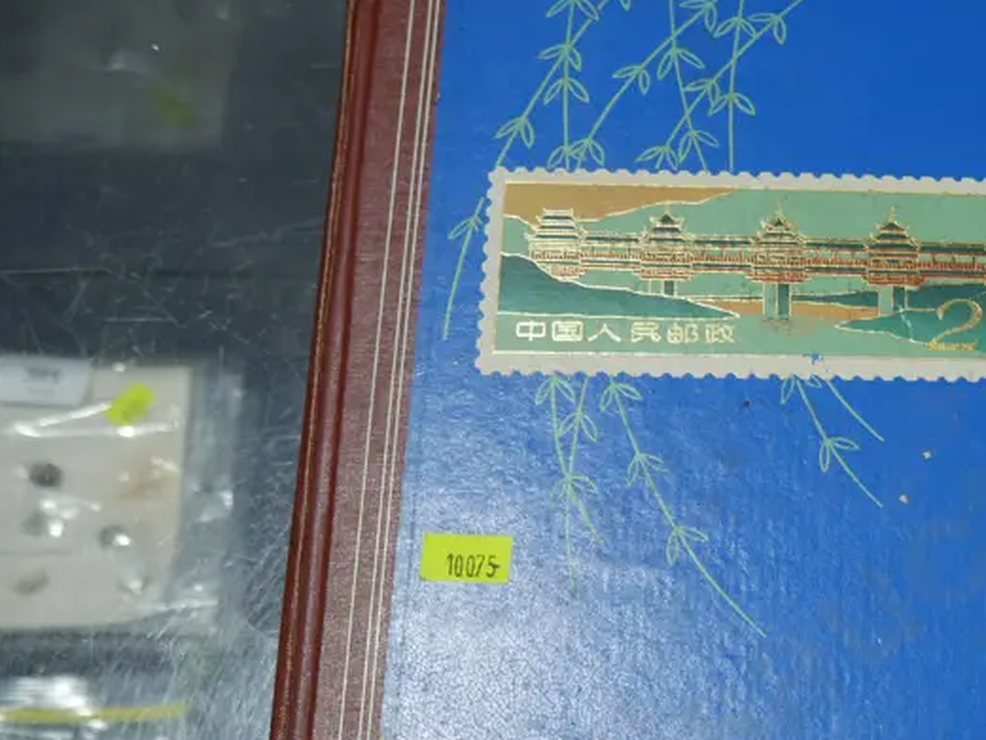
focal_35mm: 55
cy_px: 608
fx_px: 1567
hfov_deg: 33.2
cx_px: 884
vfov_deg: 26.0
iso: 200
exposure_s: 1/125
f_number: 3.5
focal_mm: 14
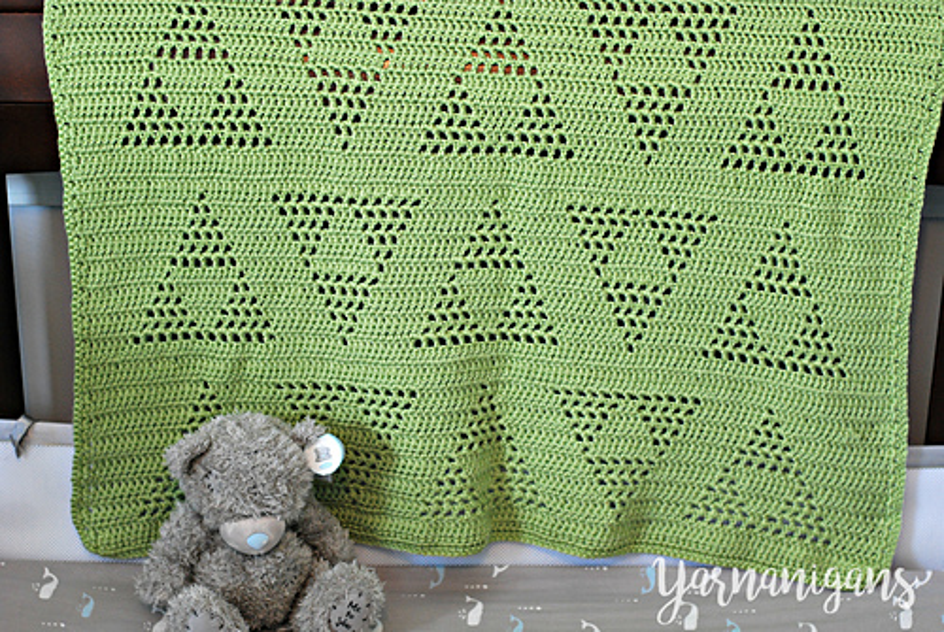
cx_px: 472
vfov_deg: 18.2
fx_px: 1970
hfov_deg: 27.0
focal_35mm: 75
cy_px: 316
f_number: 2.8
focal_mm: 50
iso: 800
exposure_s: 1/30
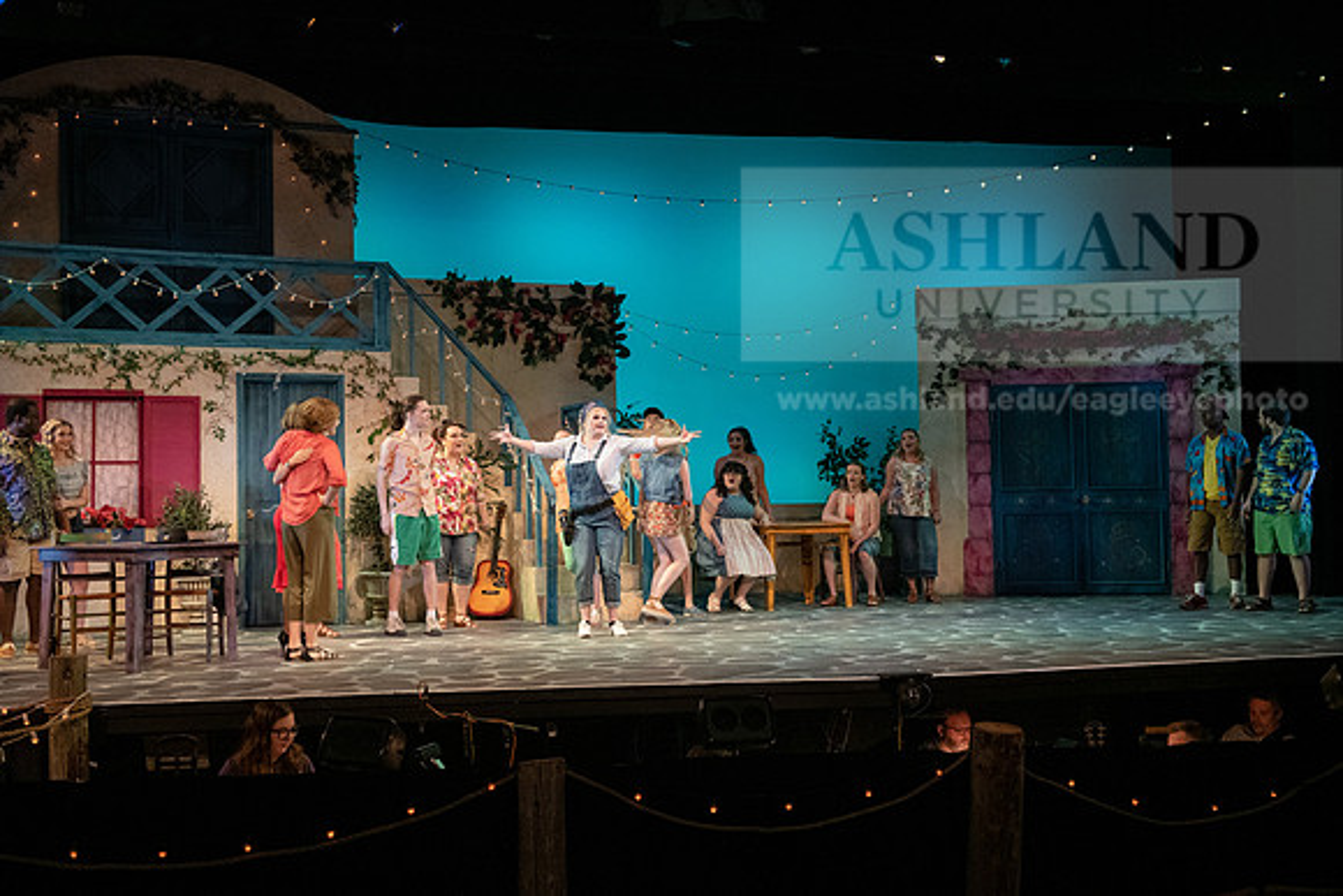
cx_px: 672
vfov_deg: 30.5
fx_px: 1642
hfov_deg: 44.5
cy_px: 448
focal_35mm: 44
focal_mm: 44
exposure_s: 1/320
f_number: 3.5
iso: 3200
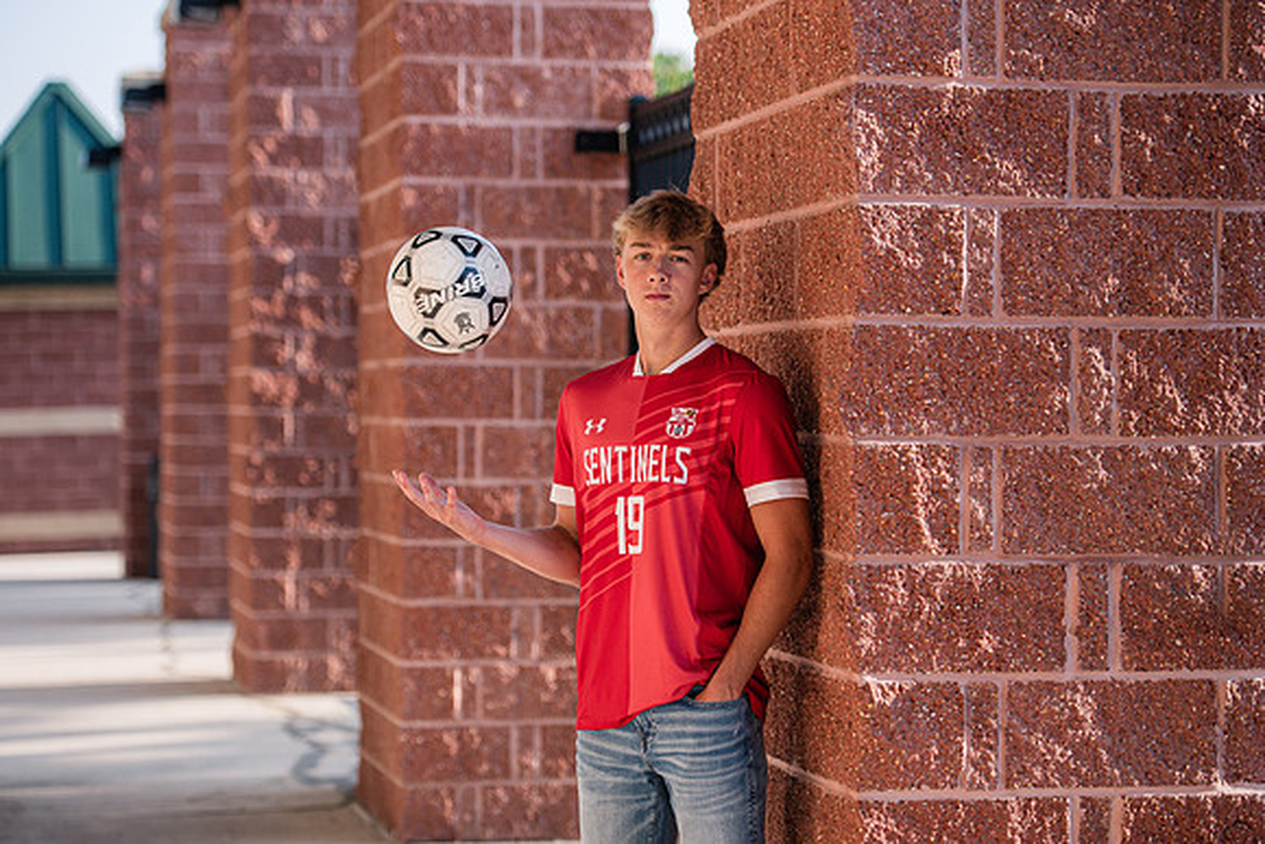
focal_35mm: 95
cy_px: 422
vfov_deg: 14.5
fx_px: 3323
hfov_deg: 21.6
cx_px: 642
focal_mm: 92
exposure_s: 1/1250
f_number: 2.8
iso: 200
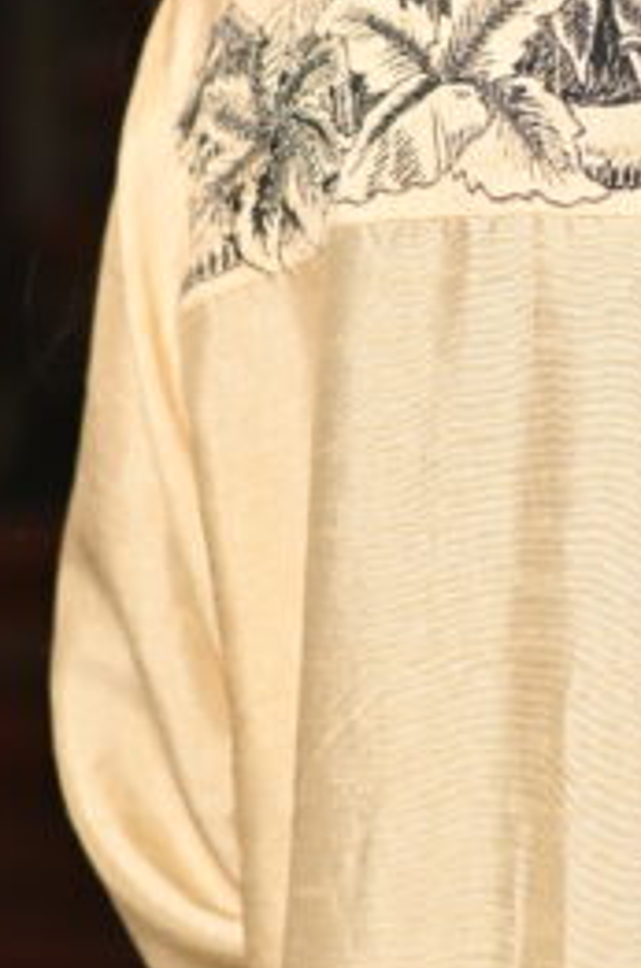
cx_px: 945
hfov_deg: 7.8
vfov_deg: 11.8
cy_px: -11
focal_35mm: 173
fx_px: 4639
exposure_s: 1/320
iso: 125
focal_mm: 50
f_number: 2.8
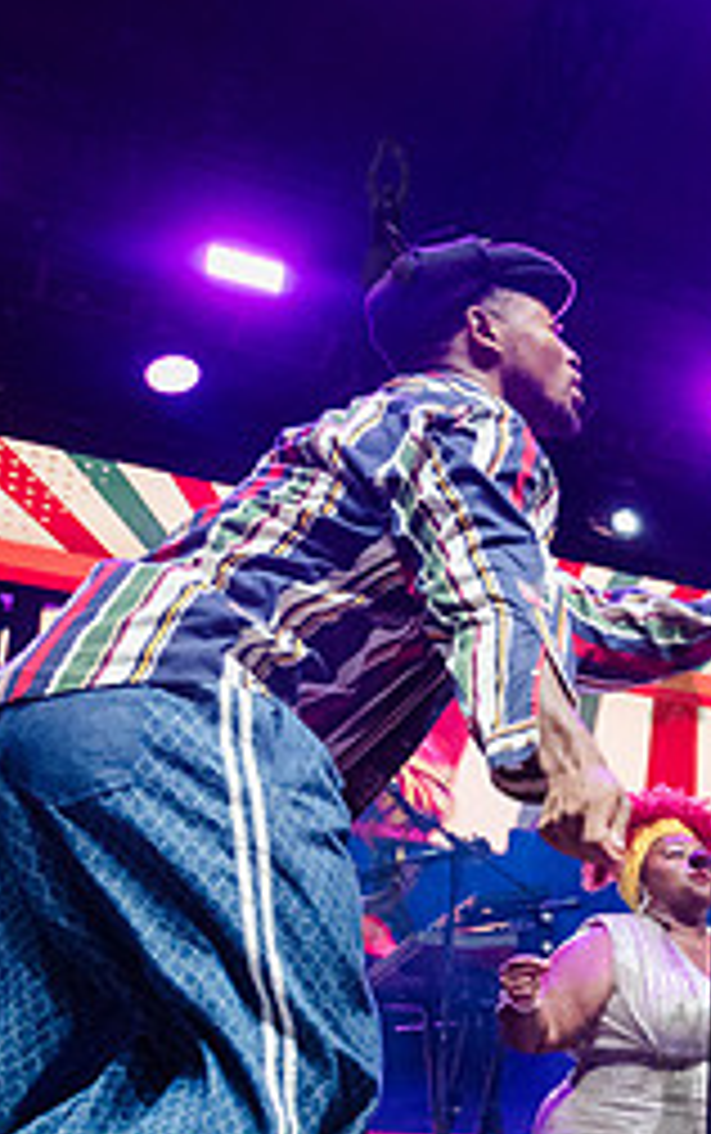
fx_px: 1980
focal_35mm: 64
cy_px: 881
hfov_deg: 16.0
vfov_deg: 31.3
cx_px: 1408
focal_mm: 24
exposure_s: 1/640
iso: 6400
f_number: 4
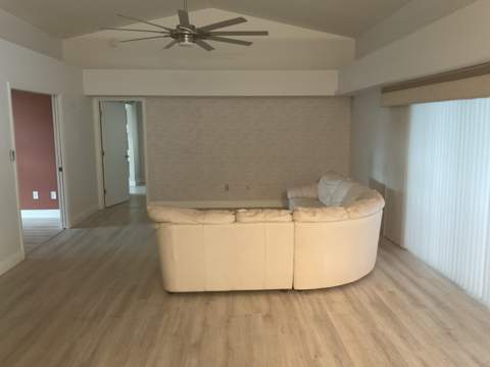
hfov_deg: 61.7
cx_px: 245
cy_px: 184
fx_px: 410
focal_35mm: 29
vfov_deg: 48.2
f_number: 1.8
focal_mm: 3
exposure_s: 1/40
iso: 200
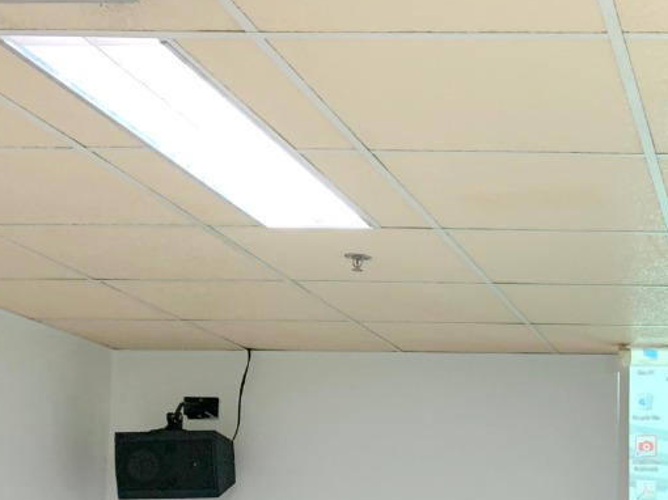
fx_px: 1312
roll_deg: -1.0
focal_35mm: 68
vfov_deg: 20.8
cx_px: 751
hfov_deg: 26.2
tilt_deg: +3.1
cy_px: 513
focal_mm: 4.25
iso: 160
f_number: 1.8
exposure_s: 1/50
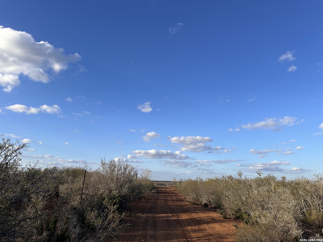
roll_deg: -2.4
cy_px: 121
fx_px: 224
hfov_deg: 71.6
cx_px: 162
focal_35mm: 24
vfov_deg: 56.8
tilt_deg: +15.0
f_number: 1.78
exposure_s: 1/3597
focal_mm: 6.86
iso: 80
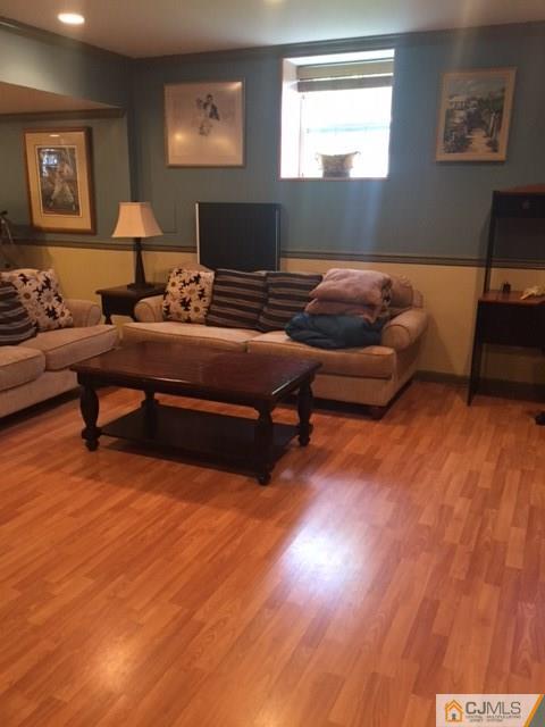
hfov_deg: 48.2
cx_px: 272
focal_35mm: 29
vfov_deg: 61.7
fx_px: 609
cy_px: 364
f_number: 2.2
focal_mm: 4.15
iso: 160
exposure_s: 1/30
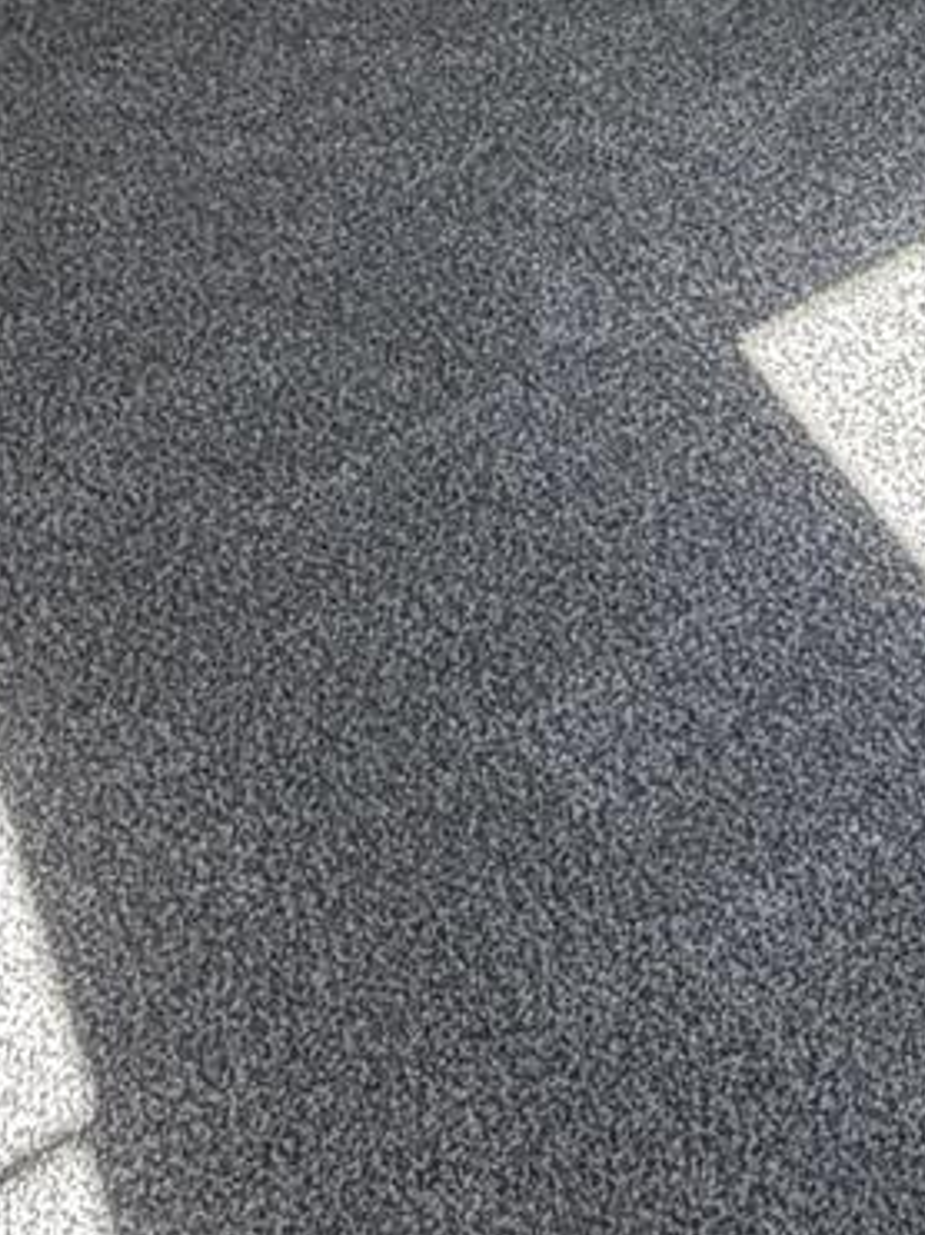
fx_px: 3102
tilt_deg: -7.4
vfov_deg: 18.4
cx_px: 120
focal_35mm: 87
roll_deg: -1.1
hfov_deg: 16.8
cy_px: -889
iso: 50
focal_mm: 2.22
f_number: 2.2
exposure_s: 1/134
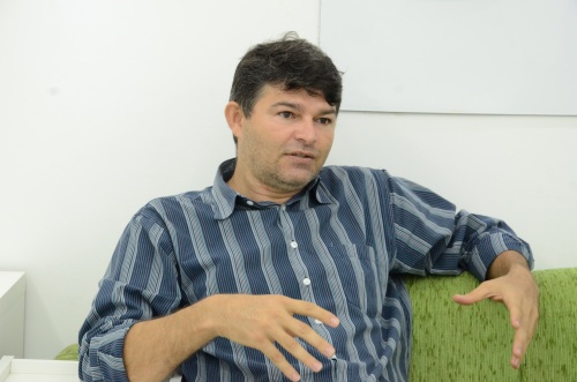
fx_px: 1679
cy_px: 191
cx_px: 288
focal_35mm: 105
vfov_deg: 13.0
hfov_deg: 19.5
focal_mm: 70
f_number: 6.3
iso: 2000
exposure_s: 1/50
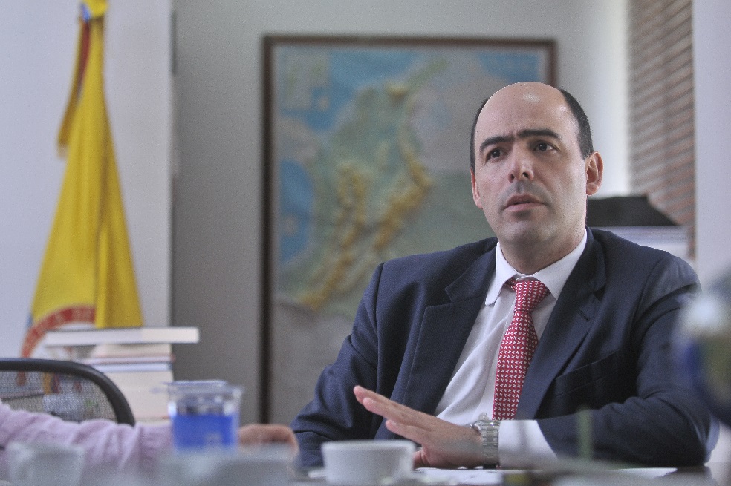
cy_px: 243
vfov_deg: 13.0
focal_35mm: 105
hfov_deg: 19.5
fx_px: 2131
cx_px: 366
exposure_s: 1/250
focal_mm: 70
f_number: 2.8
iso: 400
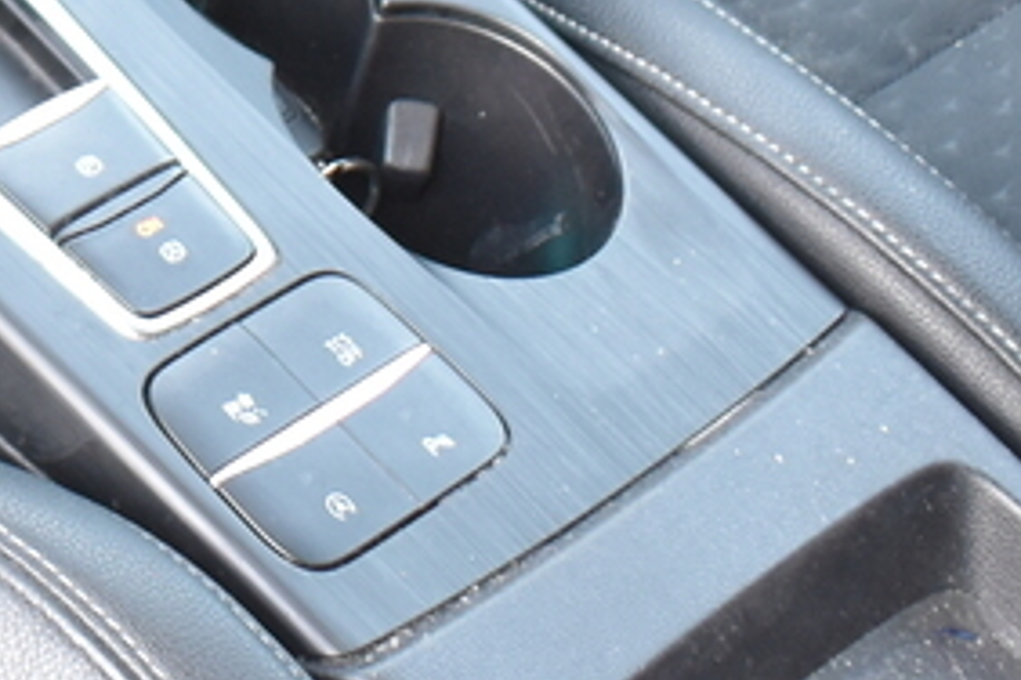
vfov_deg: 8.5
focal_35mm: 155
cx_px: -818
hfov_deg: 12.2
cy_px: -517
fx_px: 4396
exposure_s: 1/60
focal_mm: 18
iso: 800
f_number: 4
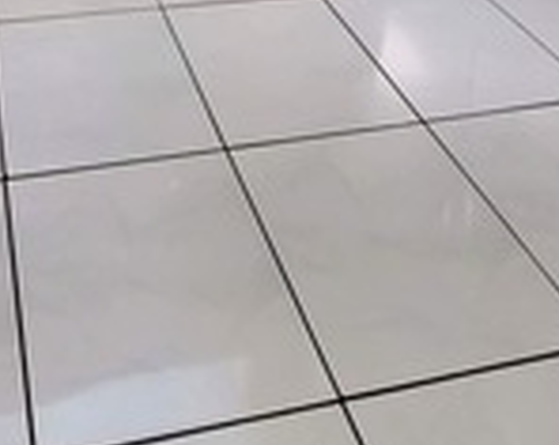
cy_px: -336
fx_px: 710
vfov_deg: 22.4
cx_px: 81
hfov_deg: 40.4
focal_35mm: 43
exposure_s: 1/60
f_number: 2.2
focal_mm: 1.8
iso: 250
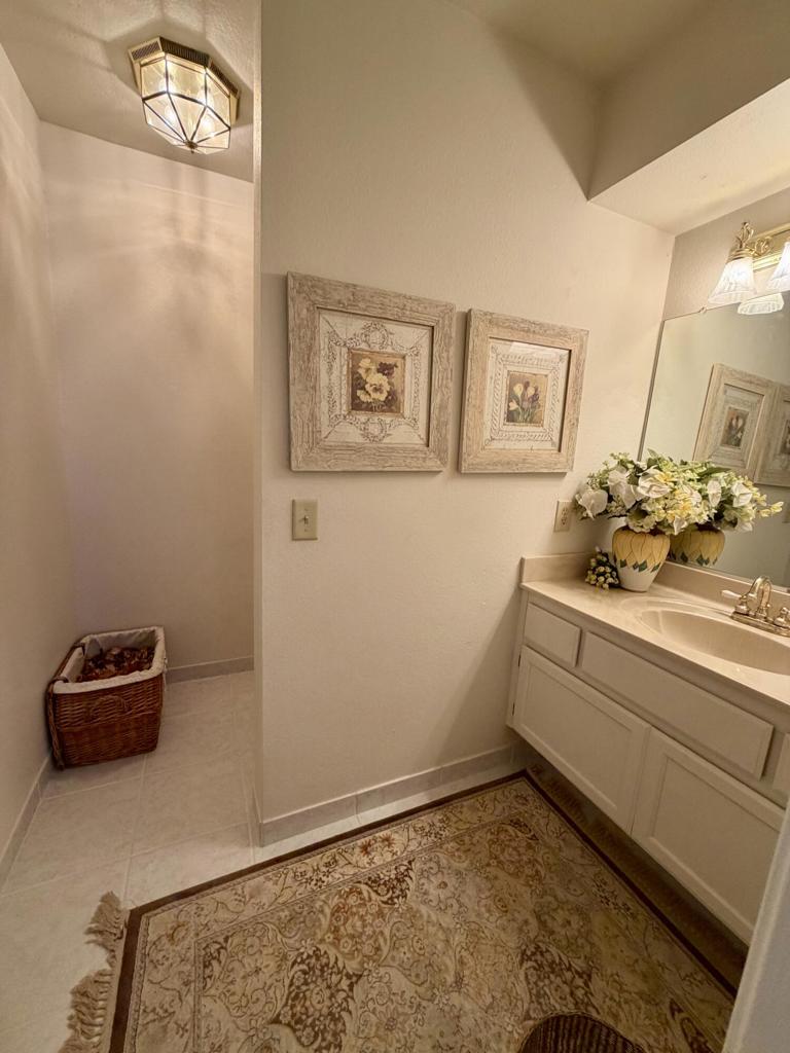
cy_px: 526
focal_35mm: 14
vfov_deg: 102.1
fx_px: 426
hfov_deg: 85.7
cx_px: 395
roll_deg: -3.1
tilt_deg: -9.6
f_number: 2.2
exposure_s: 1/60
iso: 200
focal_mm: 2.22
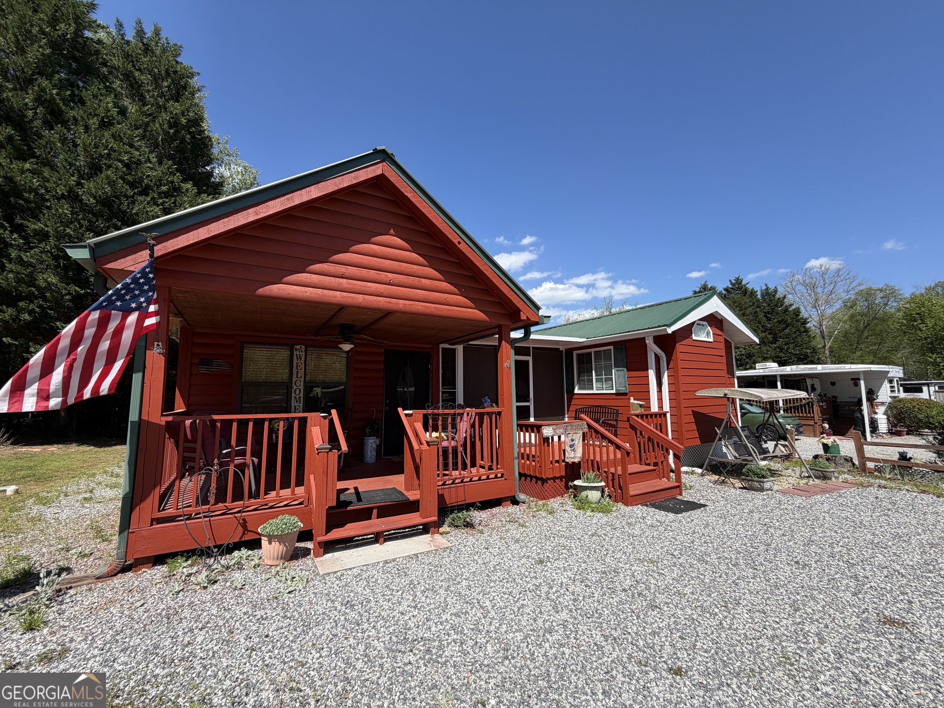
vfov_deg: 85.7
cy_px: 354
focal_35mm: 14
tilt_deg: +6.6
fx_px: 382
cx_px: 472
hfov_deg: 102.1
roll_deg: +0.8
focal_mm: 2.22
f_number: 2.2
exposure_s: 1/770
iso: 25
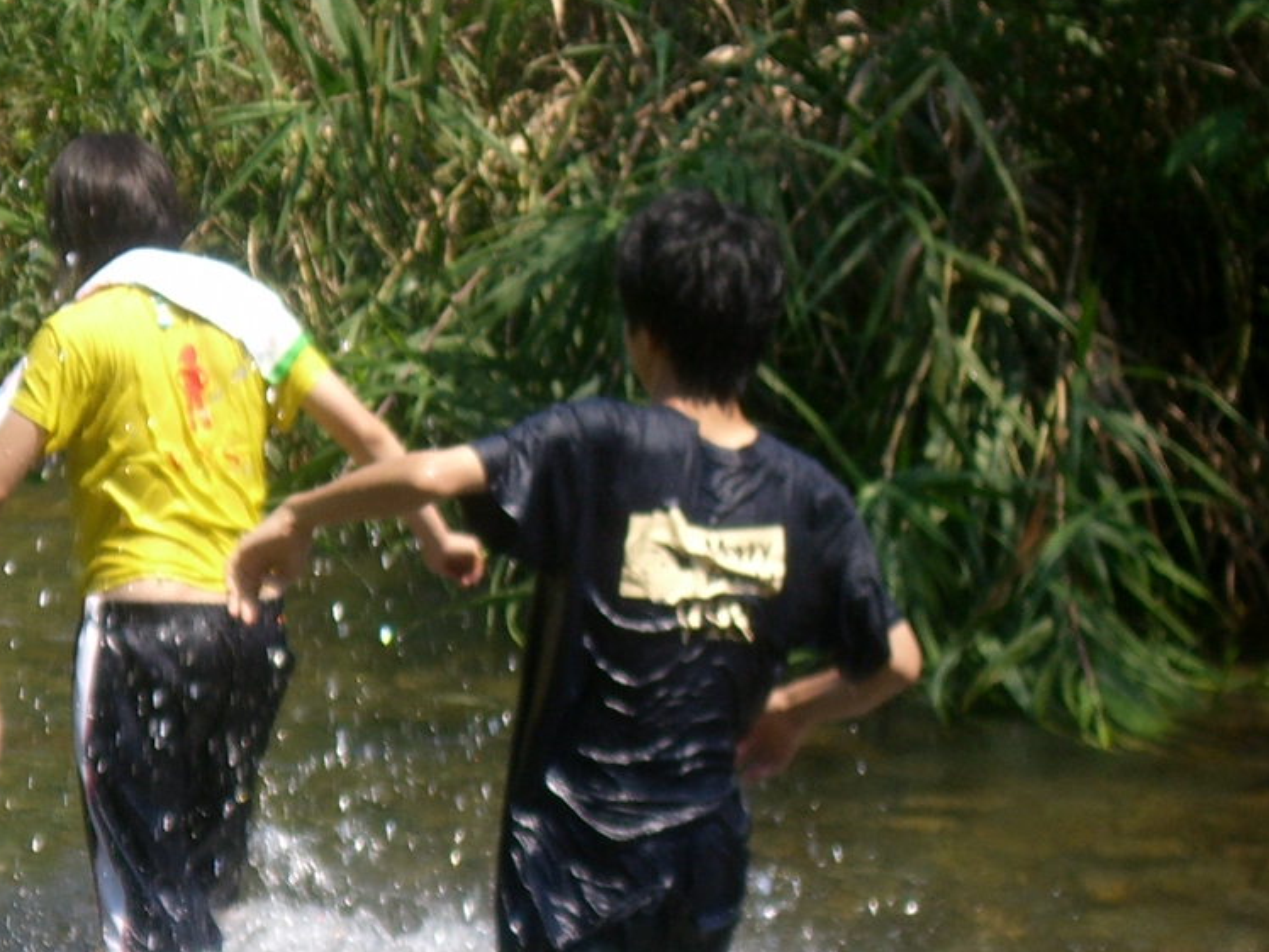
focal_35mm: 244
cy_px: 302
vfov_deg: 6.1
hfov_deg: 8.1
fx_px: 8945
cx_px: 190
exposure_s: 1/250
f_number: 5.2
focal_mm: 18.6
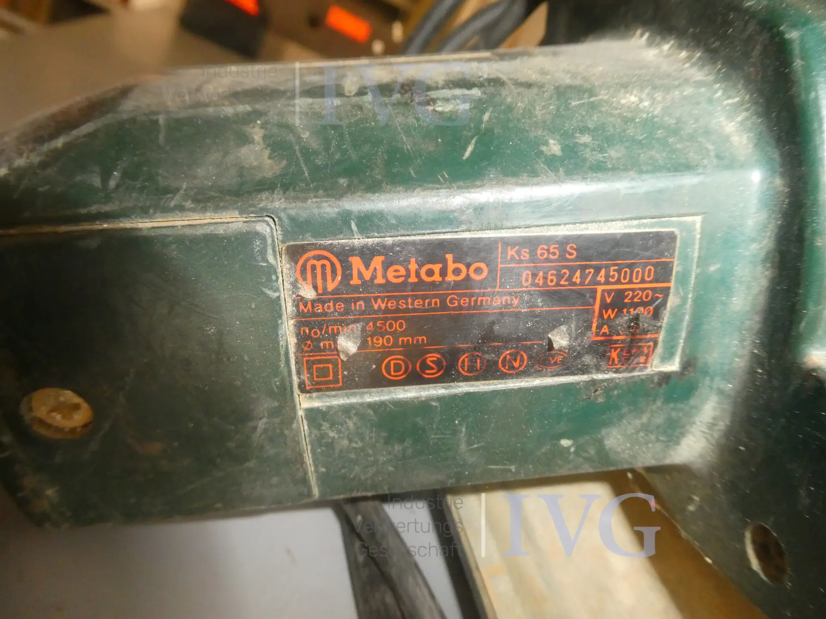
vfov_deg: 56.8
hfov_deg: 71.6
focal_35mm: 24
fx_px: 573
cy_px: 310
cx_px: 413
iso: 800
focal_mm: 4.3
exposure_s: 1/60
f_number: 3.3
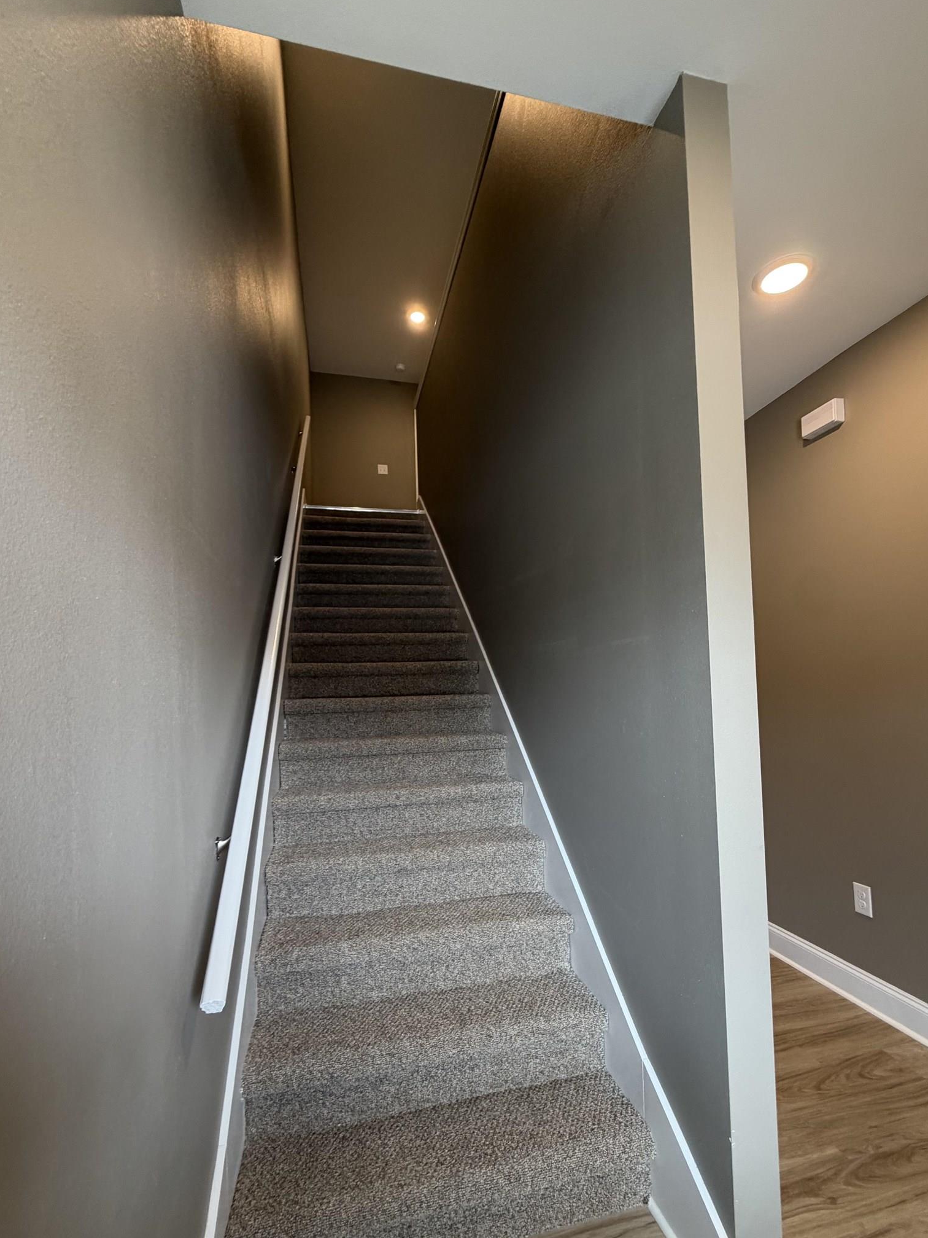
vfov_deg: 94.2
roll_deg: +0.2
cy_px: 679
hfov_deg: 78.1
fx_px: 572
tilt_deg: +1.5
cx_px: 479
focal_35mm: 16
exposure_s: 1/60
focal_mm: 2.22
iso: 200
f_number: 2.2
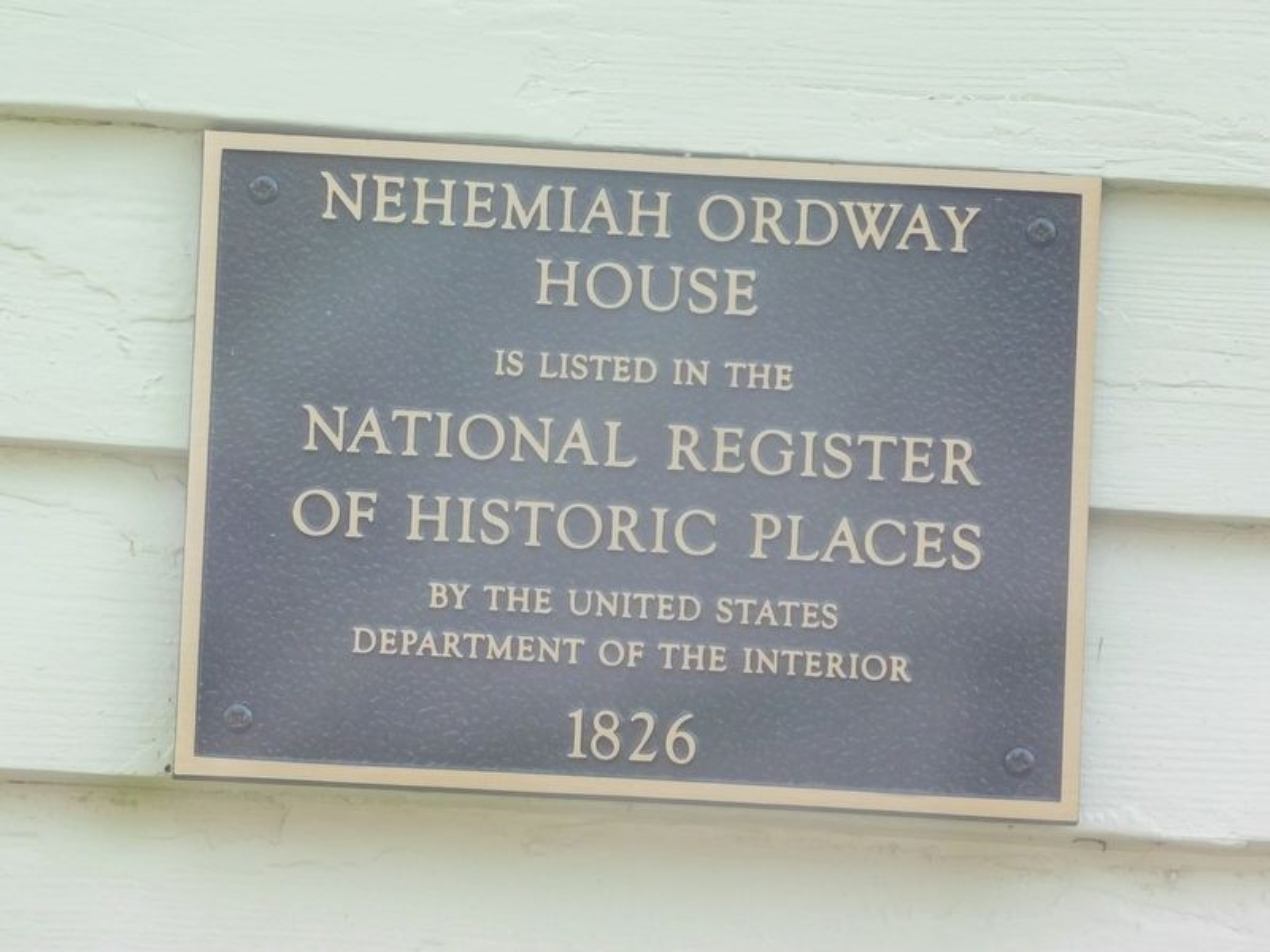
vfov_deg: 3.8
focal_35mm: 394
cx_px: 635
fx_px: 14455
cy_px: 476
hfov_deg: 5.0
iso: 320
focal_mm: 70
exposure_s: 1/60
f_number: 5.9
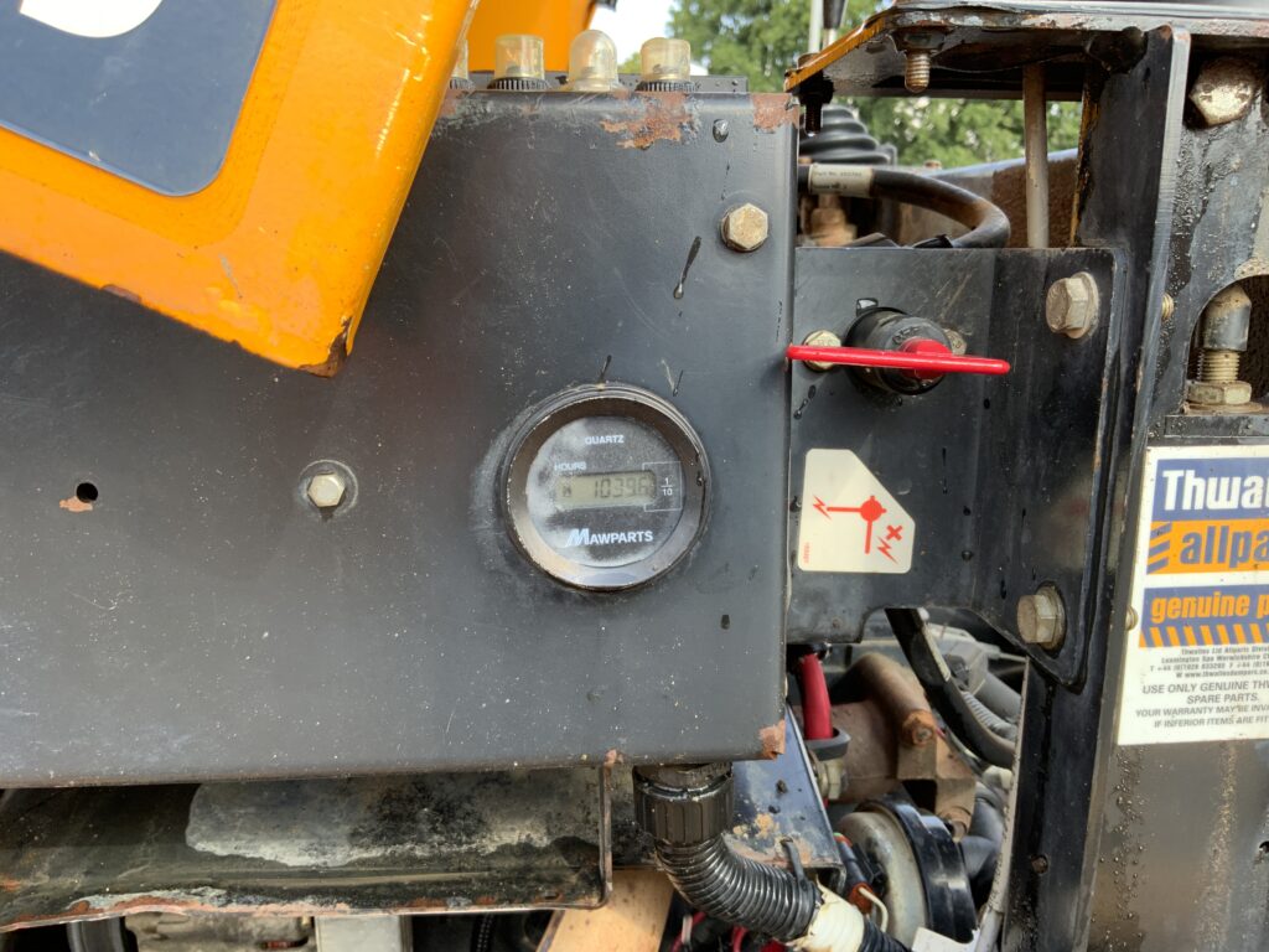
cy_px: 476
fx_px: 1063
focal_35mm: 29
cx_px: 634
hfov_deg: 61.7
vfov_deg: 48.2
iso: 20
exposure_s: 1/122
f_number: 1.8
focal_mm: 3
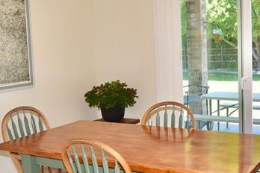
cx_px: 174
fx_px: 383
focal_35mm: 53
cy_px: 88
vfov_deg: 25.5
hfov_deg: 37.1
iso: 400
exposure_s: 1/500
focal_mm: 18
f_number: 3.5
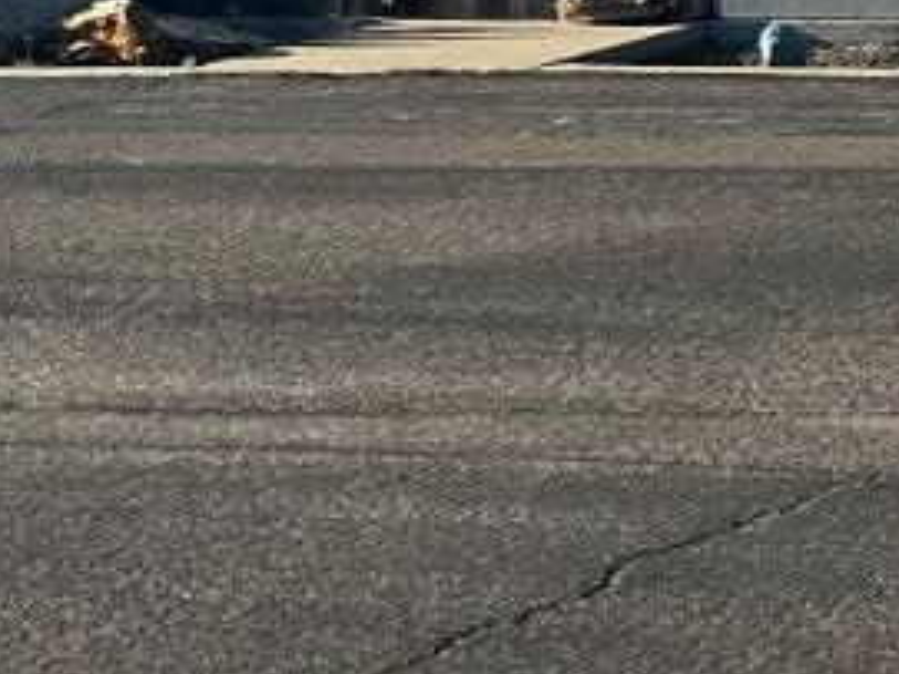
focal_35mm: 144
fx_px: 3738
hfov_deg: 11.6
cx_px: 2047
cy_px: -297
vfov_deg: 10.0
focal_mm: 5.7
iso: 50
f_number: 1.5
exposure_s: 1/2695
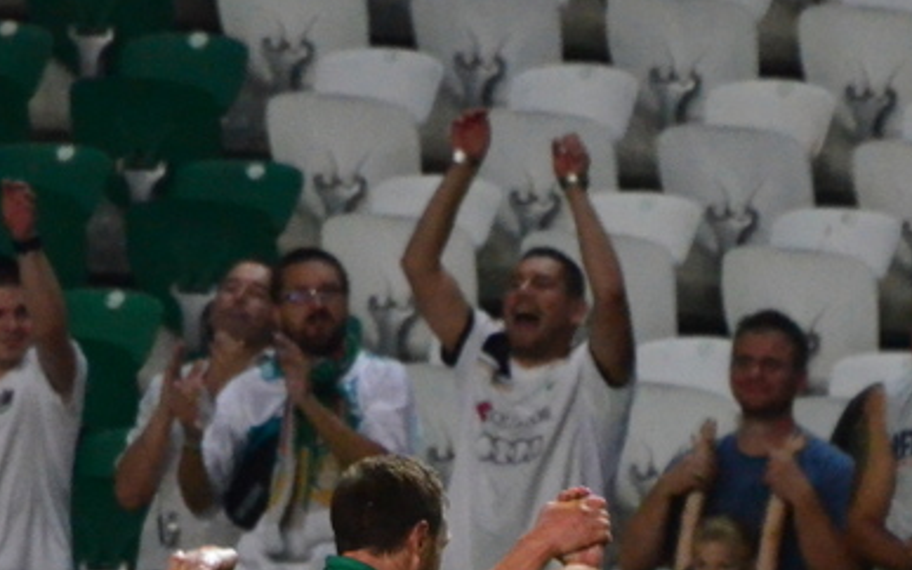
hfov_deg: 1.5
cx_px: 848
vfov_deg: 0.9
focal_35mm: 1418
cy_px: 906
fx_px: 35249
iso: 4000
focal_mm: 300
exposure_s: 1/500
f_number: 6.3
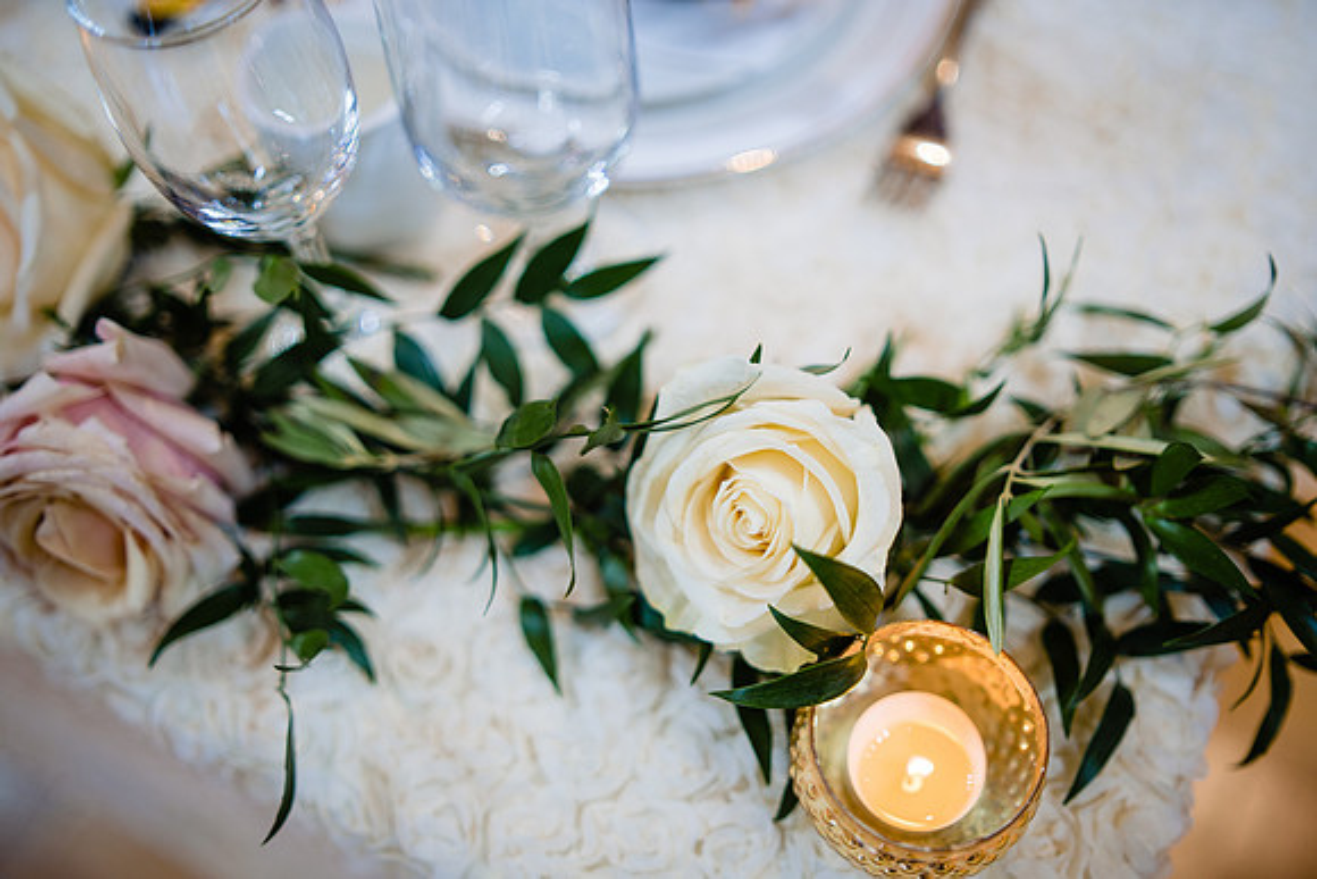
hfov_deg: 54.4
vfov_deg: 37.9
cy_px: 440
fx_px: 1281
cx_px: 658
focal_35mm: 35
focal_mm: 35
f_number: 1.4
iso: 250
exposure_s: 1/160
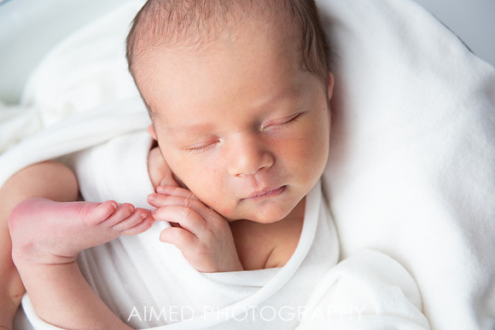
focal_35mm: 70
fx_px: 963
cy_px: 165
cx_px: 248
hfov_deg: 28.8
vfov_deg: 19.5
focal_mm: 70
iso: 250
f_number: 3.5
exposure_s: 1/200
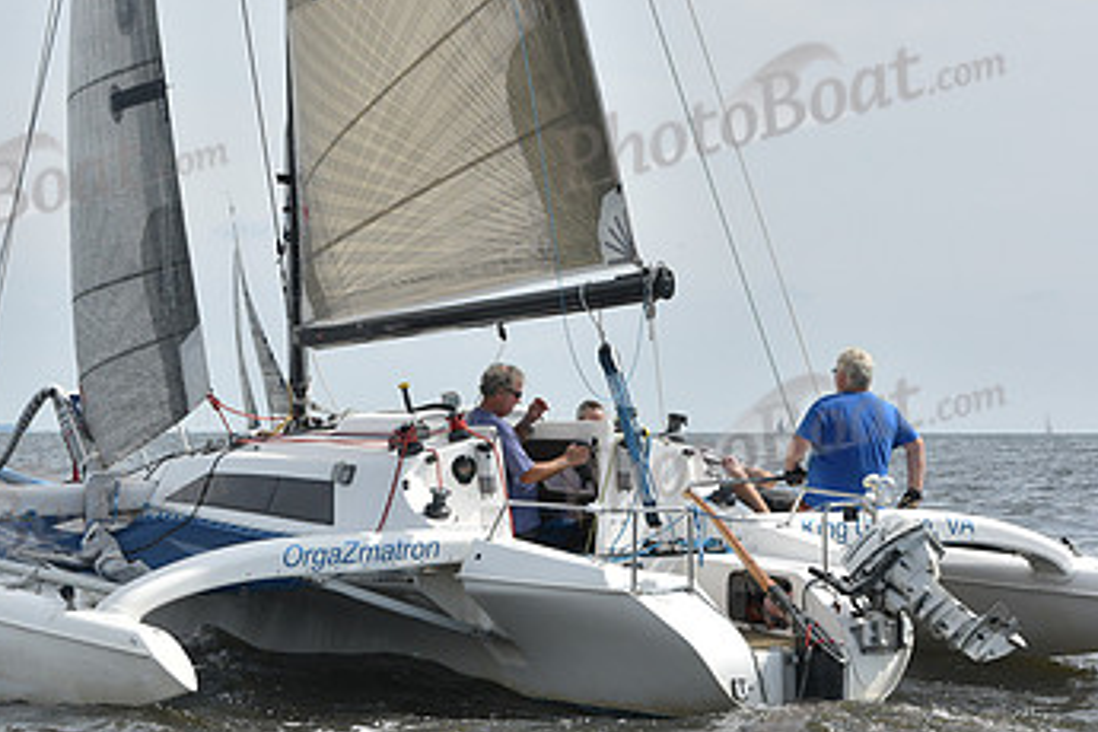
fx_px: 4209
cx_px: 395
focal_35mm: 138
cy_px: 320
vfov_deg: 9.9
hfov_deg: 14.8
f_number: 9
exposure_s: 1/1250
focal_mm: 82
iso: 320
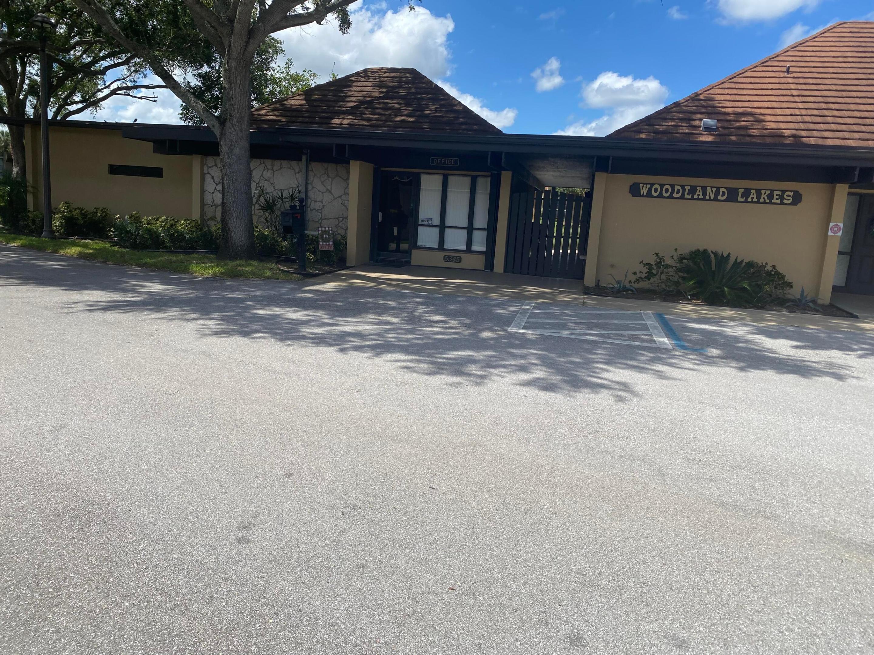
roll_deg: -3.9
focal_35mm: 26
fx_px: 656
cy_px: 328
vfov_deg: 53.1
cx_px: 437
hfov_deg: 67.3
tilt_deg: -8.5
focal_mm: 4.25
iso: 32
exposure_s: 1/3497
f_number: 1.8
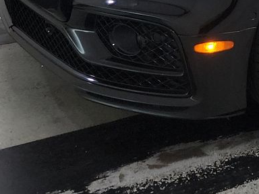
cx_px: 430
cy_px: -98
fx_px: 748
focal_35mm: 100
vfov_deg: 13.9
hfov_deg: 17.0
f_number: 1.8
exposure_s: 1/59
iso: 217
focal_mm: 6.7
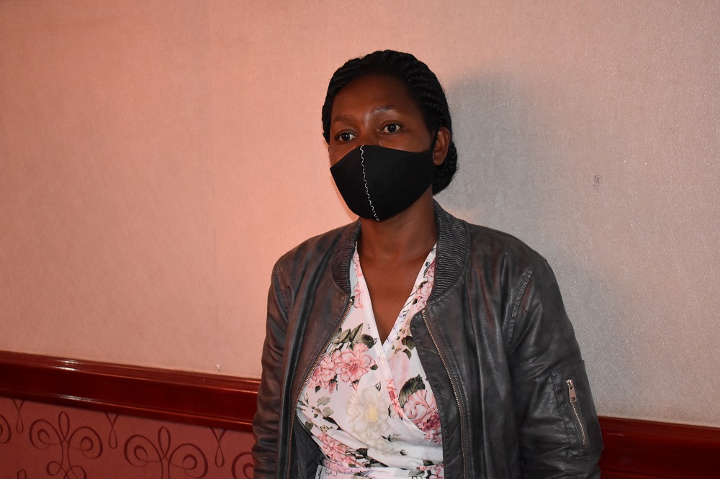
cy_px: 240
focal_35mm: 54
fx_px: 1080
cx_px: 360
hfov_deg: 36.9
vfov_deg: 25.0
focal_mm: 36
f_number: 4.8
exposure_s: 1/60
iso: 3600
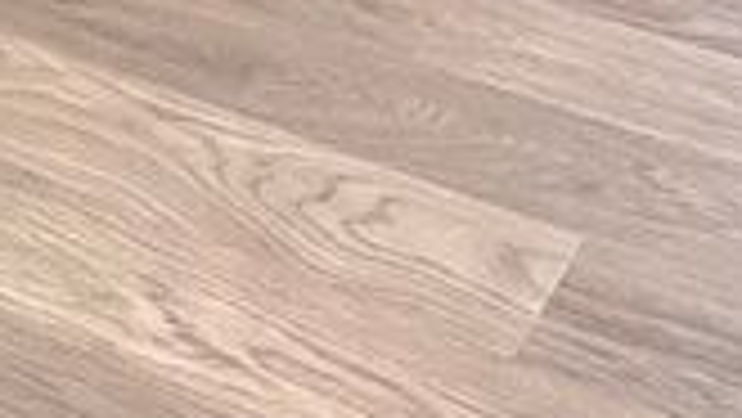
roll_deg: +0.4
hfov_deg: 23.9
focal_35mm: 88
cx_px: 553
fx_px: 1732
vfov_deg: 8.7
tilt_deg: -1.5
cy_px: -1124
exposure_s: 1/195
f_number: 1.8
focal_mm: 1.57
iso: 32
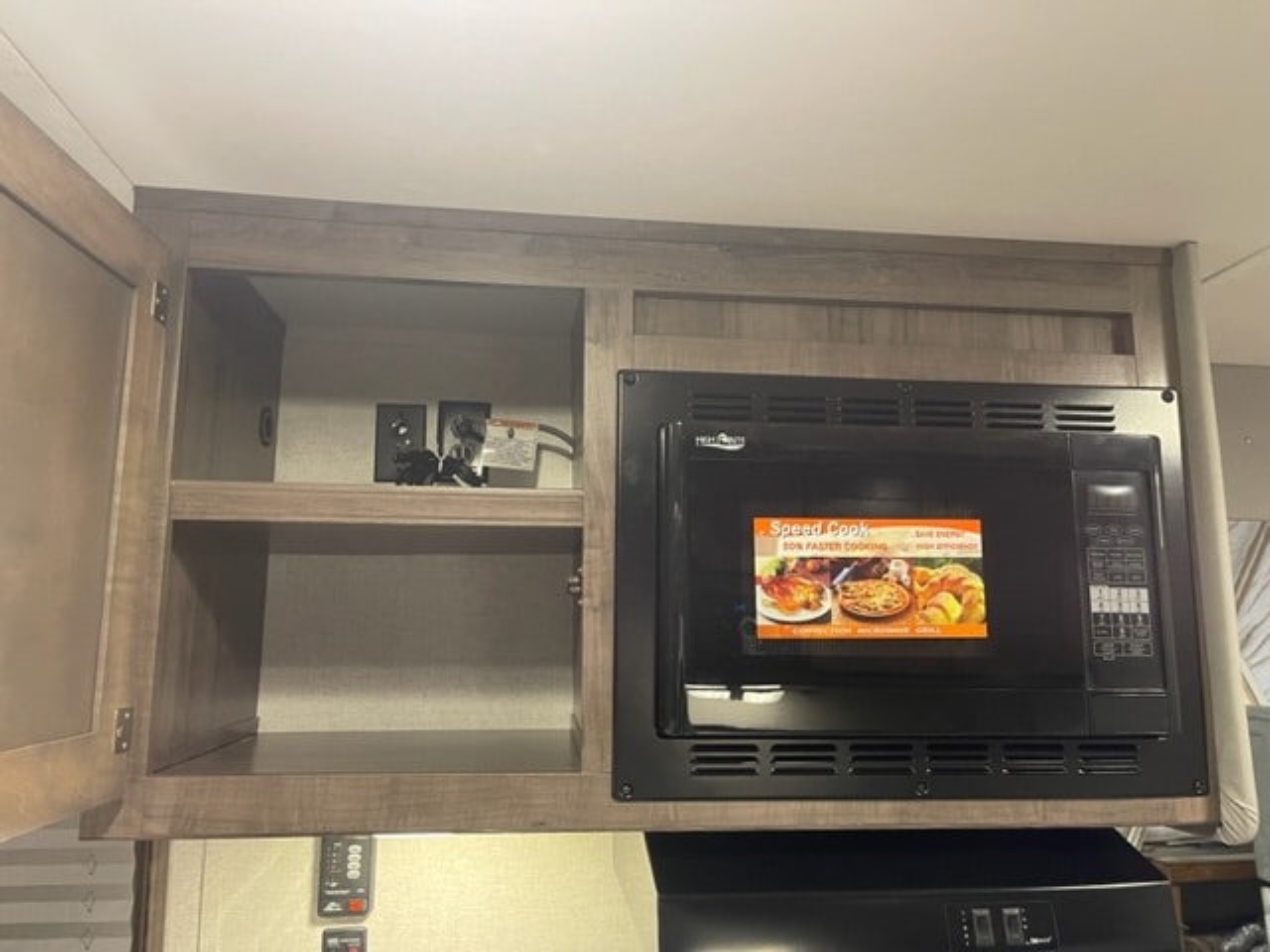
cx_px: 635
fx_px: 954
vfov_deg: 53.1
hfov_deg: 67.3
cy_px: 476
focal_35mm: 26
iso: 500
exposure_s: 1/60
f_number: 1.6
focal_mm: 5.1
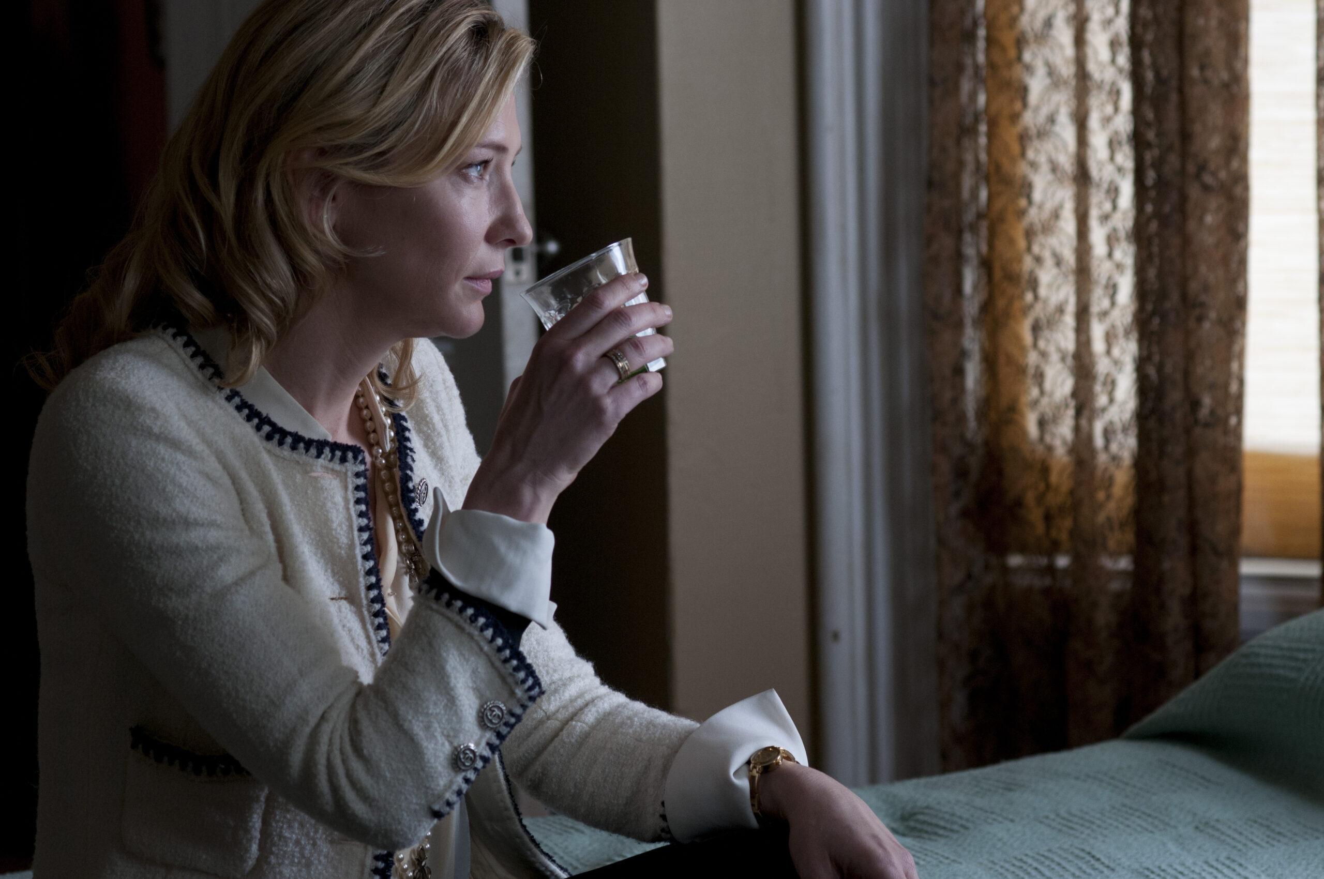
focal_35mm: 128
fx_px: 4683
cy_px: 440
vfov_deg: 10.7
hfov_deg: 16.1
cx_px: 662
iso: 500
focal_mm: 85
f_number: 4.5
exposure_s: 1/125
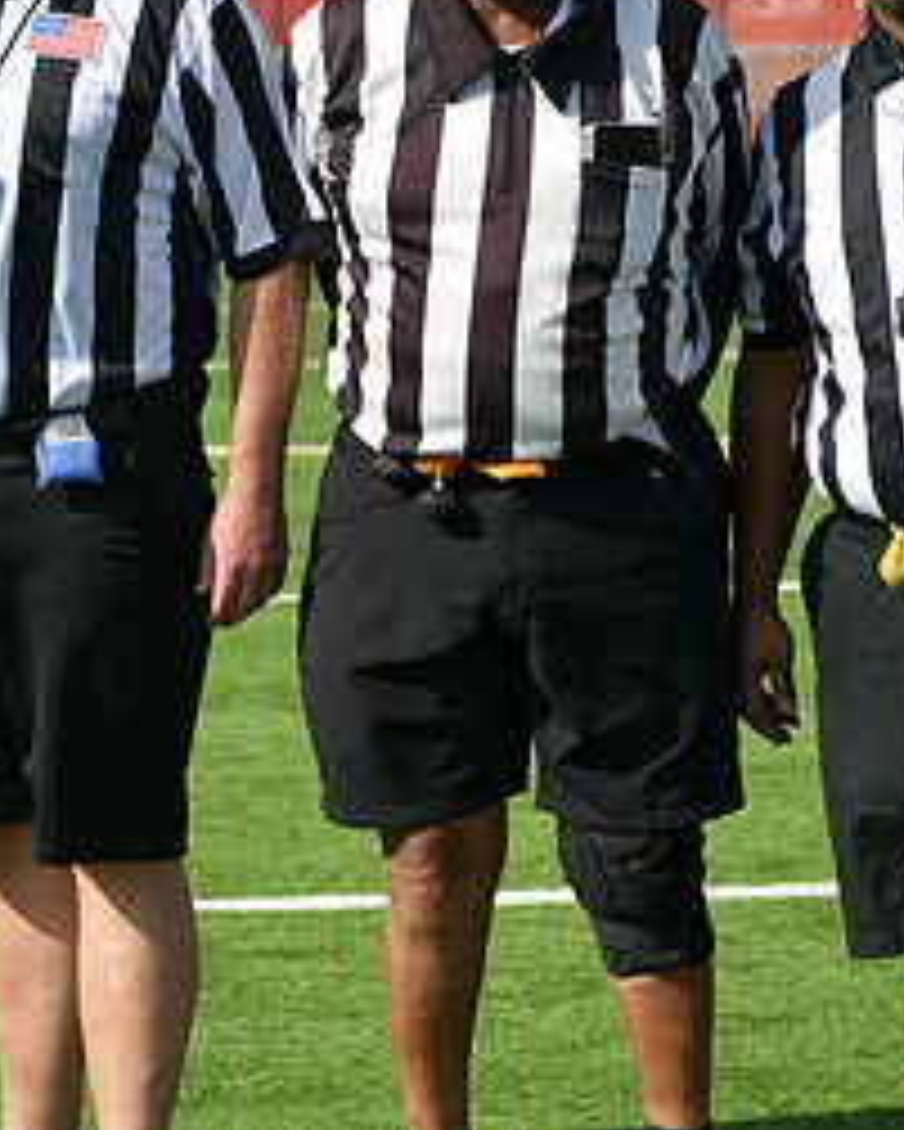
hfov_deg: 10.1
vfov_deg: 12.6
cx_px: 184
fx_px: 5080
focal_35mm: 152
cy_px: 268
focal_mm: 70
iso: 140
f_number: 3.5
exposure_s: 1/2000
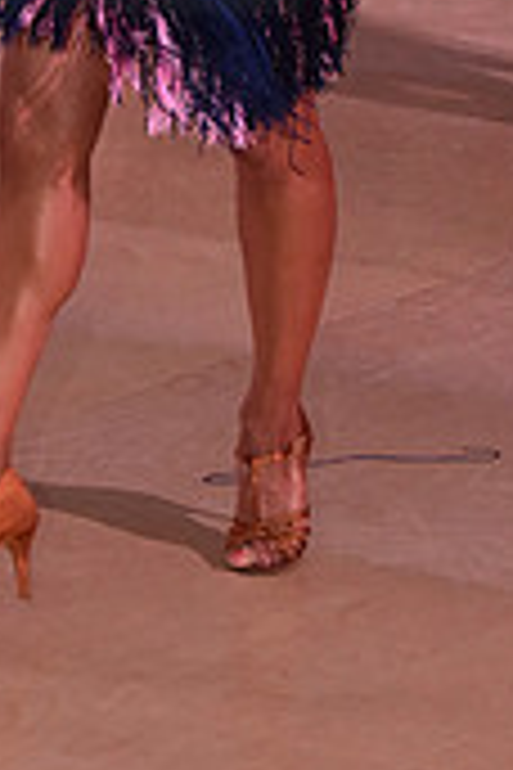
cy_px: -135
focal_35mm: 238
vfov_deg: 8.6
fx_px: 5087
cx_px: -317
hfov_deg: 5.7
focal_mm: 70
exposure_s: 1/320
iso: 2500
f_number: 7.1
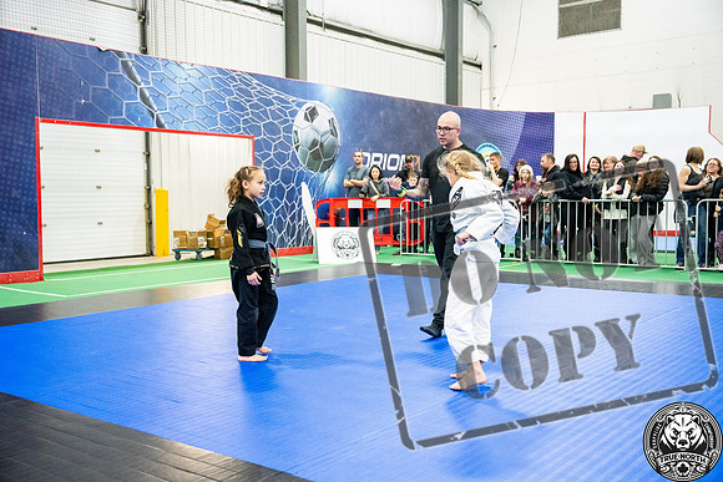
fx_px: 763
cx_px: 362
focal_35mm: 38
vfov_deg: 35.1
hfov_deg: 50.7
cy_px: 241
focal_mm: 38
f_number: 4
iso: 6400
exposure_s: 1/400
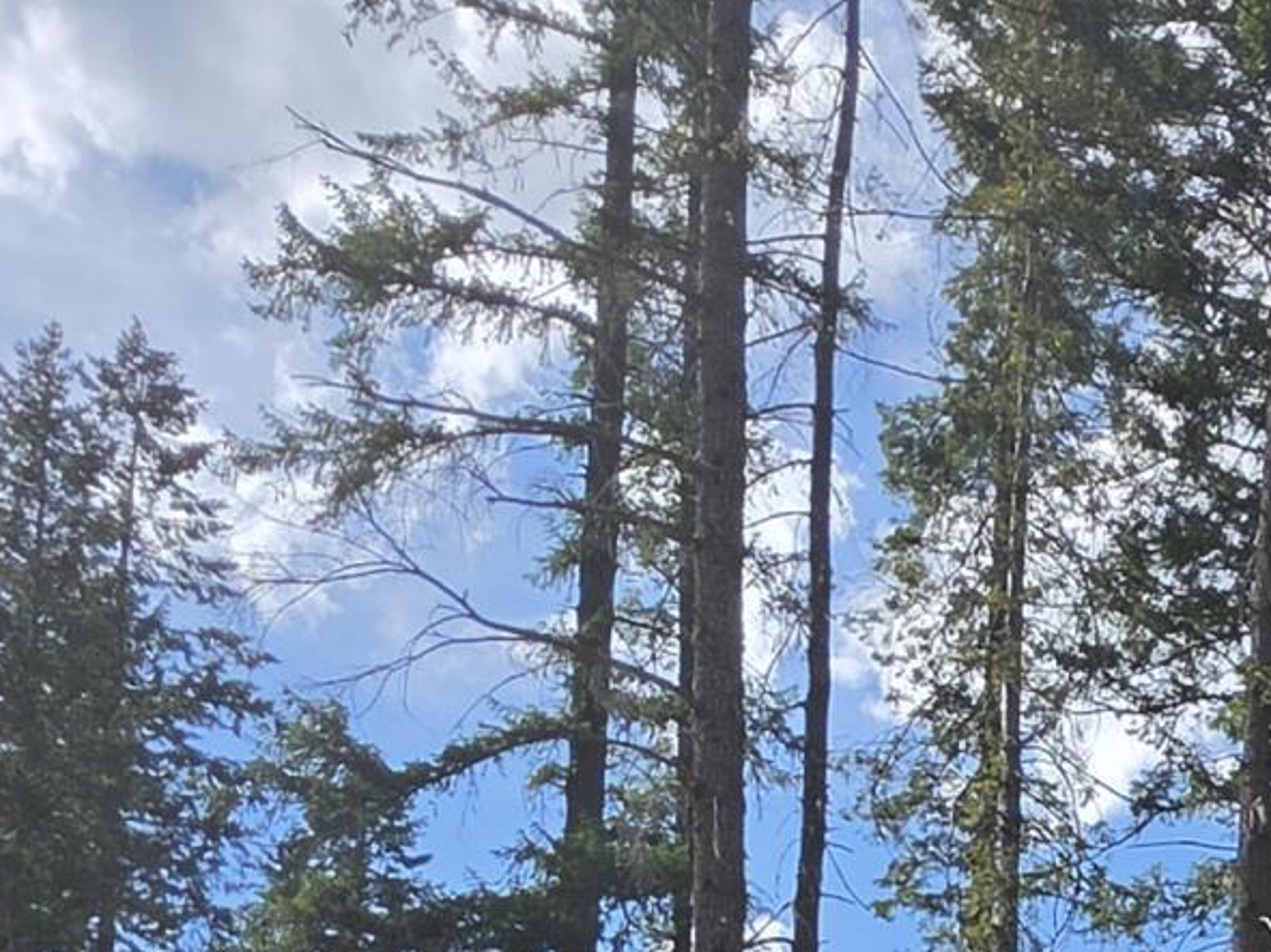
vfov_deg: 16.7
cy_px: 1904
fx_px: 2423
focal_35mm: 66
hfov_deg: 26.7
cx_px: 1449
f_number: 1.9
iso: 32
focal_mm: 2.2
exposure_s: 1/2352
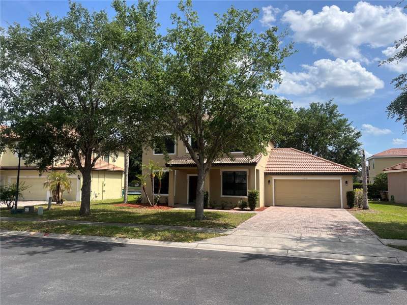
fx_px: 306
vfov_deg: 53.1
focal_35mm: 26
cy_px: 152
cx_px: 204
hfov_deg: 67.3
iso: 50
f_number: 1.6
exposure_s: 1/2632
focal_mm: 5.1
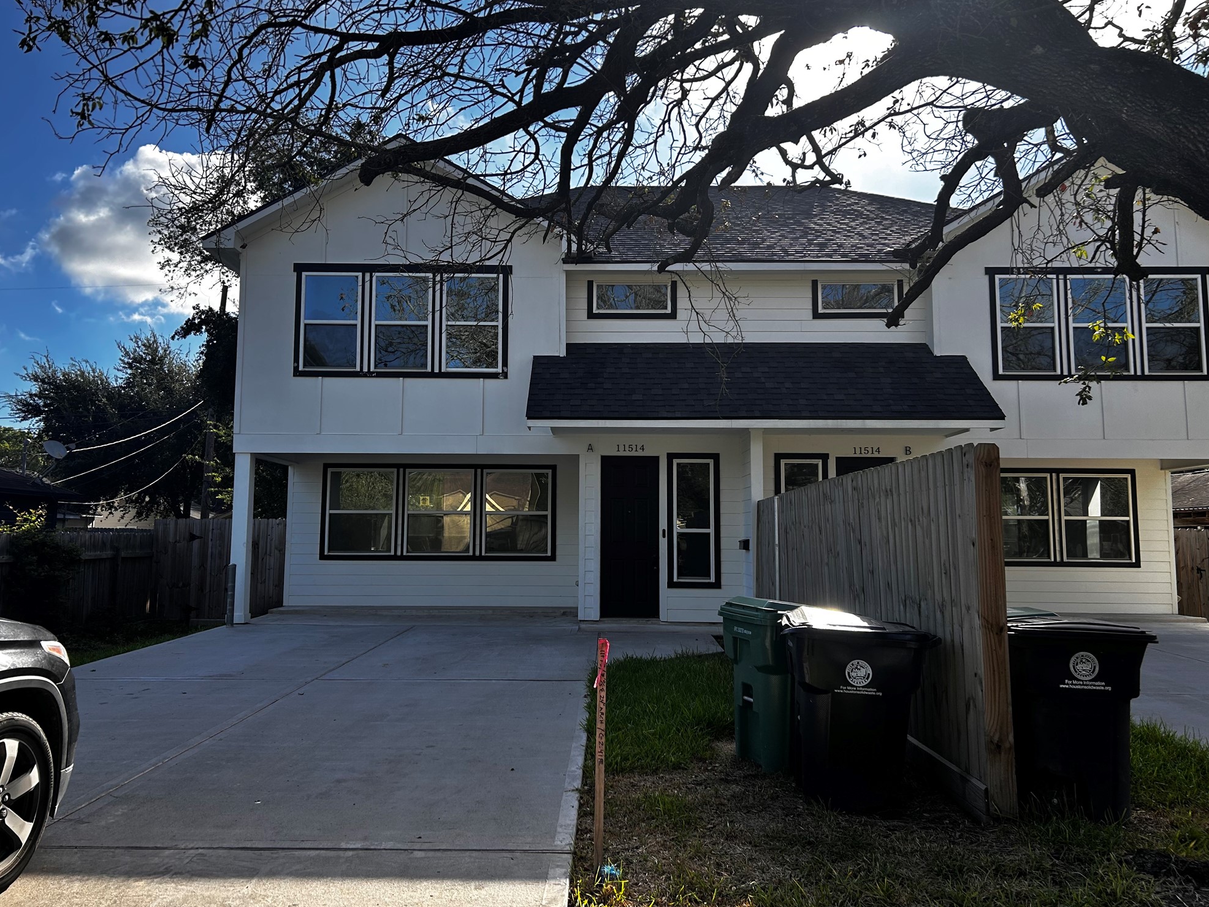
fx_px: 943
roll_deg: +0.3
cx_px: 588
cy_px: 448
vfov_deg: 51.4
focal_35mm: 27
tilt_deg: +7.2
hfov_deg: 65.3
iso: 50
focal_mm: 5.7
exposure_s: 1/1468
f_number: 1.5
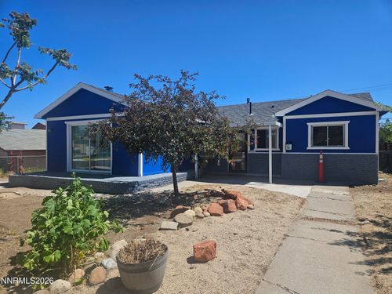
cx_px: 196
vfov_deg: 58.9
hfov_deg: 73.9
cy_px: 147
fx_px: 260
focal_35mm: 23
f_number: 1.8
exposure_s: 1/2082
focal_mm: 5.4
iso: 25
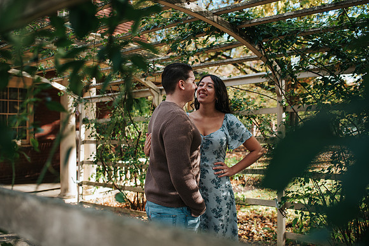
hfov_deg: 54.4
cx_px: 184
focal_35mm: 35
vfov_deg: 37.9
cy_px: 123
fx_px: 359
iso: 160
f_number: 3.2
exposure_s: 1/250
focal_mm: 35
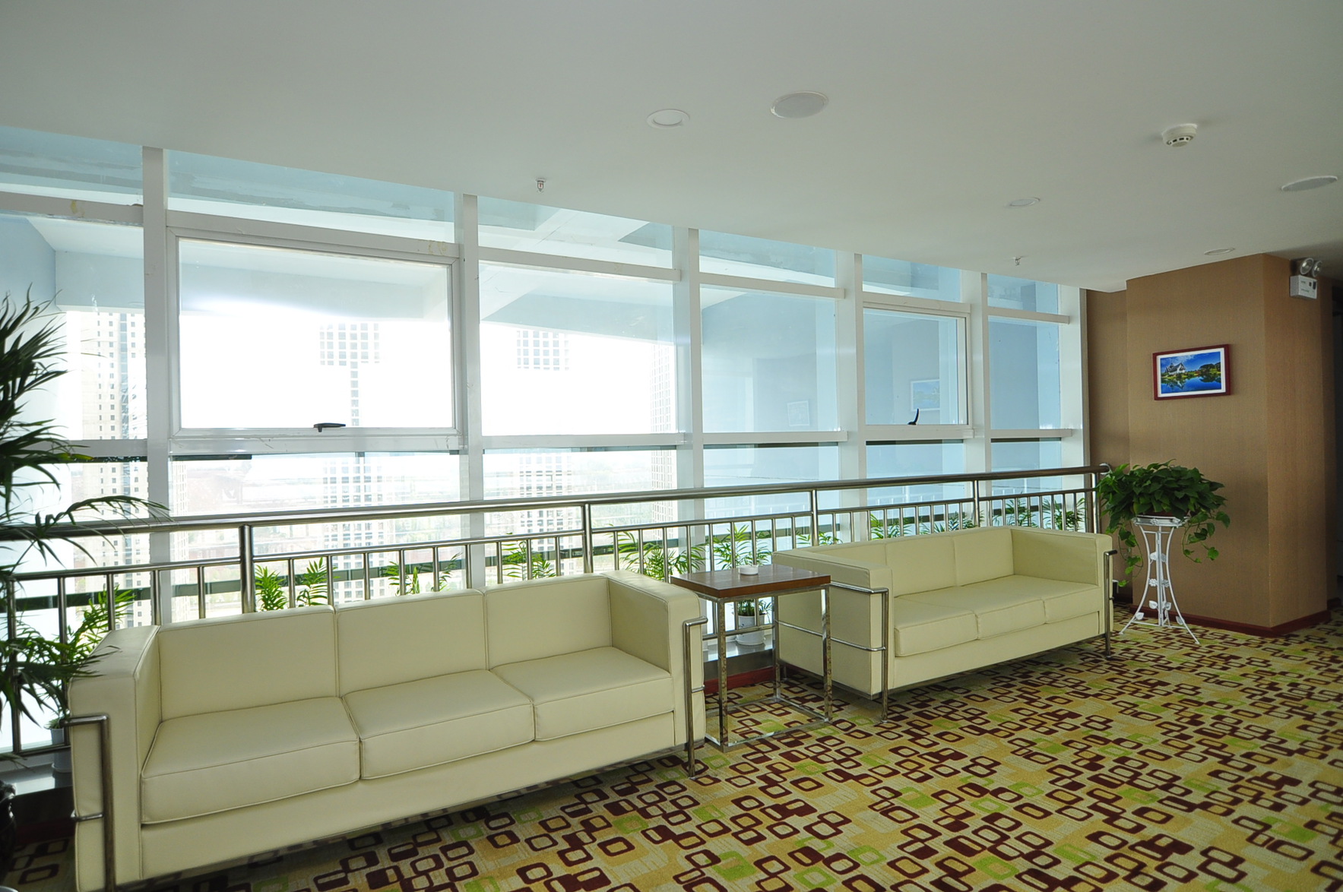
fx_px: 727
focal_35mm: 20
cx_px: 672
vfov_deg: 63.1
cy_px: 446
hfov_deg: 85.5
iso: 320
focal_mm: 13
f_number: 2.8
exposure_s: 1/125
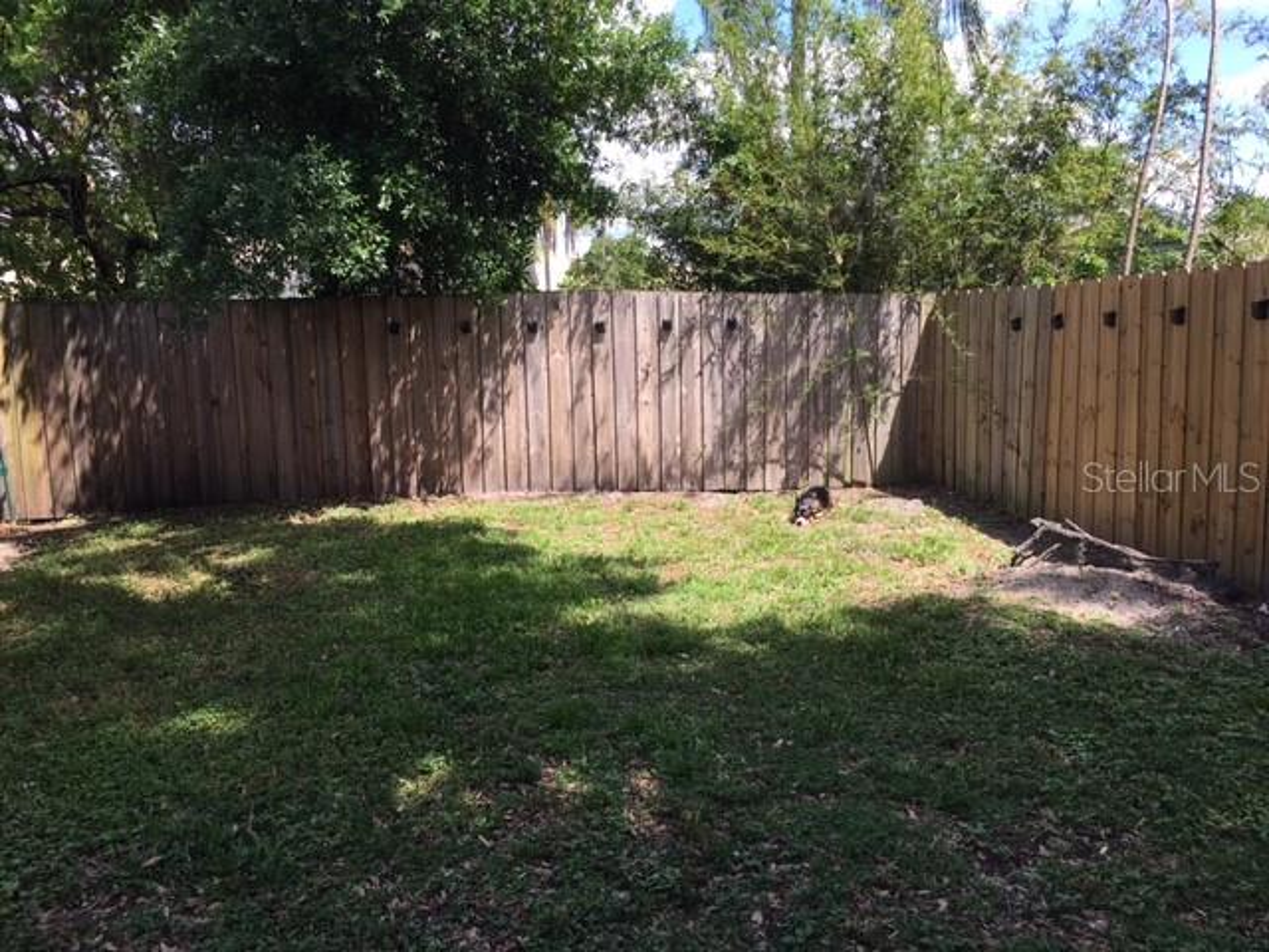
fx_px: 1063
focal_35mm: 29
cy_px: 476
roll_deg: +1.0
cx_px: 634
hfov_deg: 61.7
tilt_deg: -6.8
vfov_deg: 48.2
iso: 25
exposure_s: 1/530
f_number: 2.2
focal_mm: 4.15
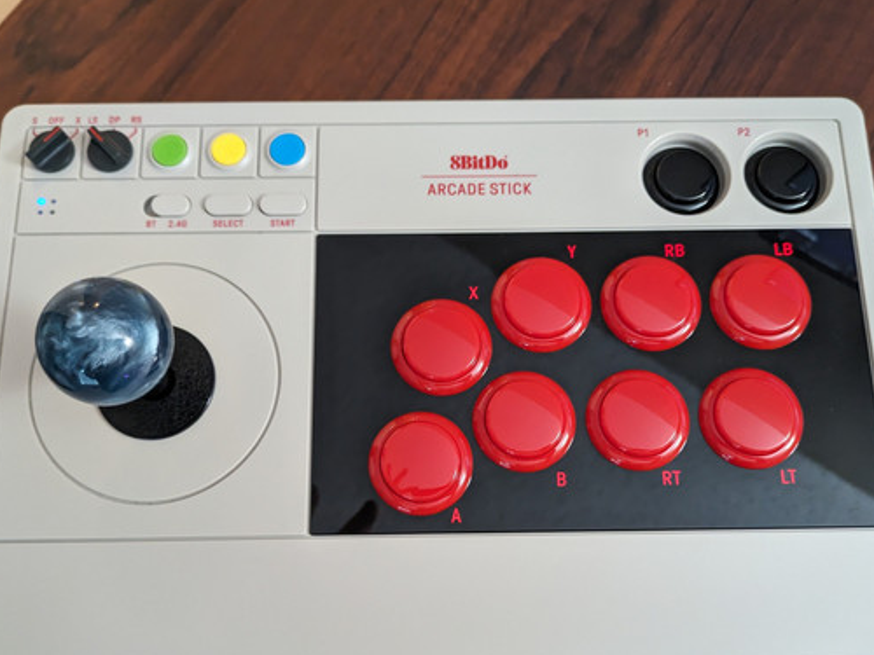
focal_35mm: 32
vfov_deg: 44.0
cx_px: 437
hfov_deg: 56.8
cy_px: 384
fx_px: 808
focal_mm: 5.43
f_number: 1.89
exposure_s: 1/24
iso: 1645
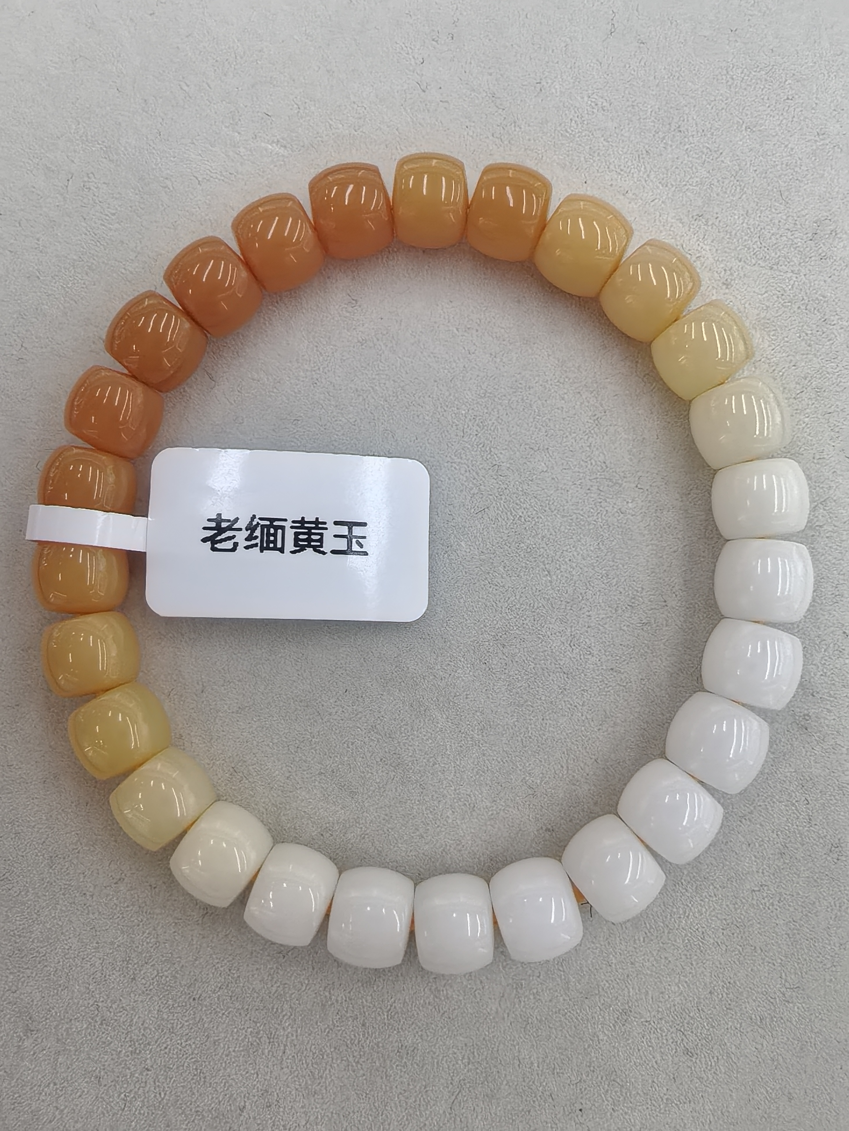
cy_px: 566
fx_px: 883
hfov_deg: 51.4
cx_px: 424
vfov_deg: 65.3
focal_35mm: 27
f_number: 2.2
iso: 64
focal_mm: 1.68
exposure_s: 1/100
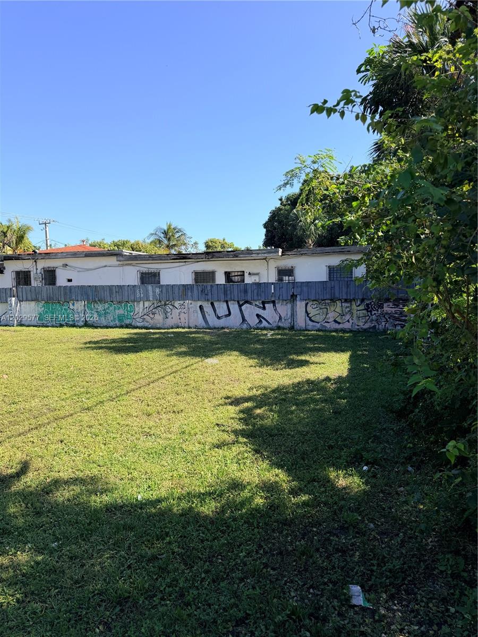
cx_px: 239
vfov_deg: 71.6
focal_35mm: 24
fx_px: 442
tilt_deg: -4.3
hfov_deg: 56.8
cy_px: 318
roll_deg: +1.3
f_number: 1.78
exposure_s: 1/3021
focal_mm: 6.76
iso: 80
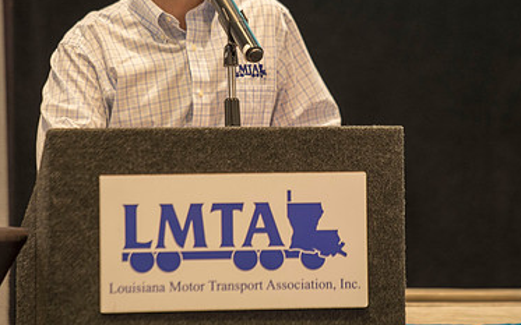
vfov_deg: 4.6
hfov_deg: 7.4
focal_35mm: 285
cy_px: 105
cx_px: 243
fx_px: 4046
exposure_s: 1/100
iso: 1250
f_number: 2.8
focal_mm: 180
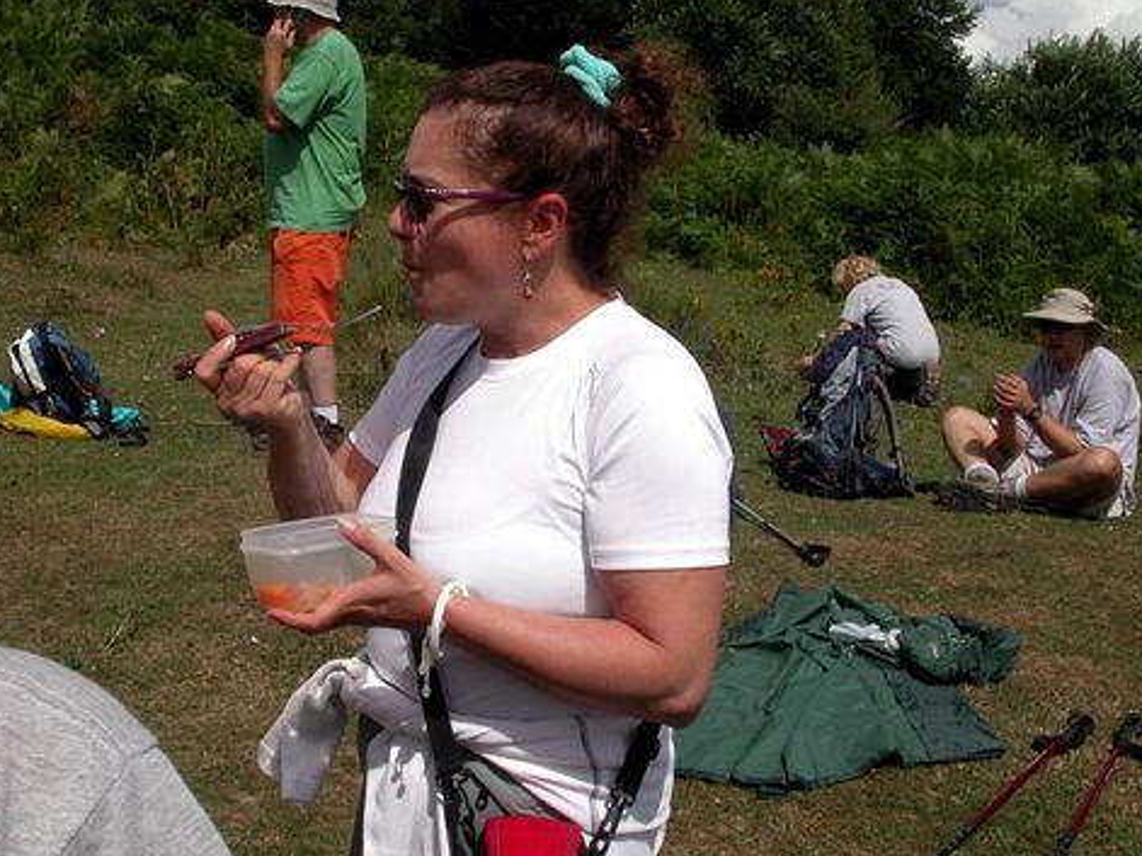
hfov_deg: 36.8
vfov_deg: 28.0
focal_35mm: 52
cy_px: 445
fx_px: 1715
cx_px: 553
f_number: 8.1
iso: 100
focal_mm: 10.2
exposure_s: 1/722
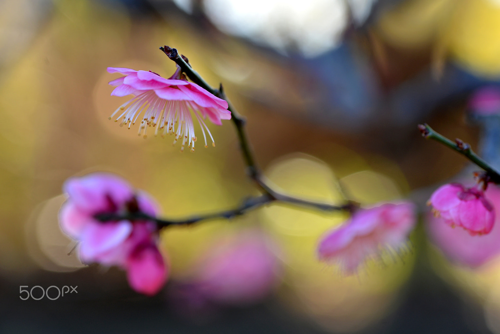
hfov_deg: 22.6
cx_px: 250
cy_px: 167
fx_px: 1250
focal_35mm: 90
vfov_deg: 15.2
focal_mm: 90
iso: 200
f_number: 9.5
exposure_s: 1/125
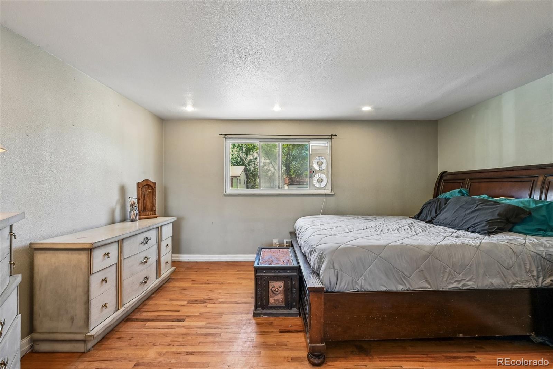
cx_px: 276
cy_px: 184
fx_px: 246
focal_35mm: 16
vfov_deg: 73.7
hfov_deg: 96.7
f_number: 10
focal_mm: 16
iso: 400
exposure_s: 1/13
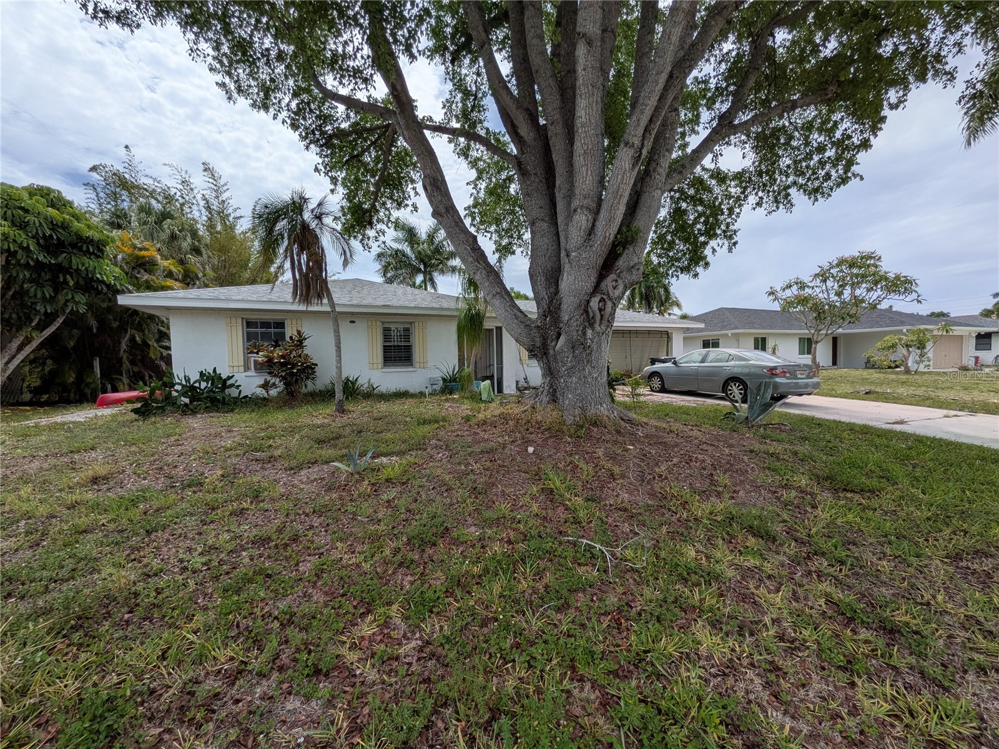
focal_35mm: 14
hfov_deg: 102.1
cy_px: 374
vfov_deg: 85.7
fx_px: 404
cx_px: 500
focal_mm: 1.85
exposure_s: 1/2833
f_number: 2.2
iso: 49
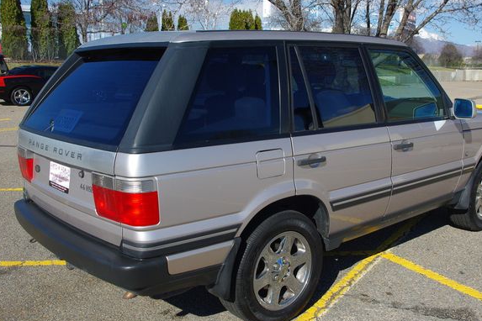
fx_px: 509
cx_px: 263
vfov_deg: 35.0
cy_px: 175
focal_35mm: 38
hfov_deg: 50.6
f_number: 8
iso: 100
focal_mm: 23.13
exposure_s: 1/350
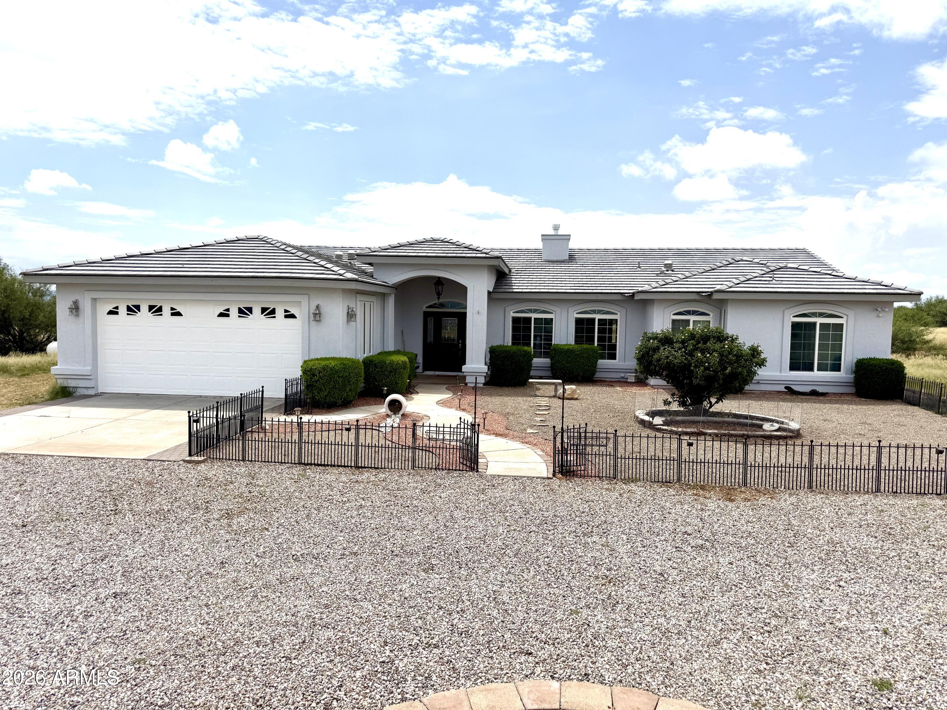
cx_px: 474
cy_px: 355
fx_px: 657
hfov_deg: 71.6
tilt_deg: -3.2
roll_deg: -1.2
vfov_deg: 56.8
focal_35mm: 24
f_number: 1.78
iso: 80
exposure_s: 1/11905
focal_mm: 6.76
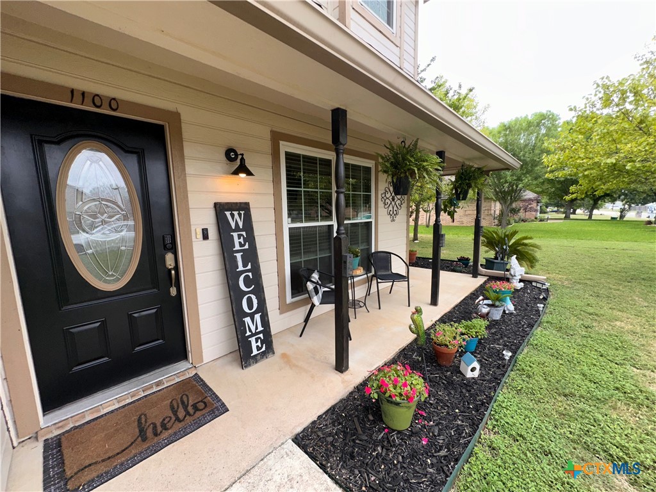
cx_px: 328
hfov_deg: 102.1
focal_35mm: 14
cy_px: 246
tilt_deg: -7.2
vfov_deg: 85.7
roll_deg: +1.1
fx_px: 265
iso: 32
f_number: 2.2
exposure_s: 1/304
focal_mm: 2.22
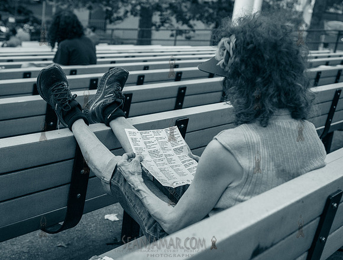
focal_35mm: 53
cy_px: 134
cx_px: 203
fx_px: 529
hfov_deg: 35.8
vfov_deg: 27.7
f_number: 3.5
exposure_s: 1/1600
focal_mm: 42
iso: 4000
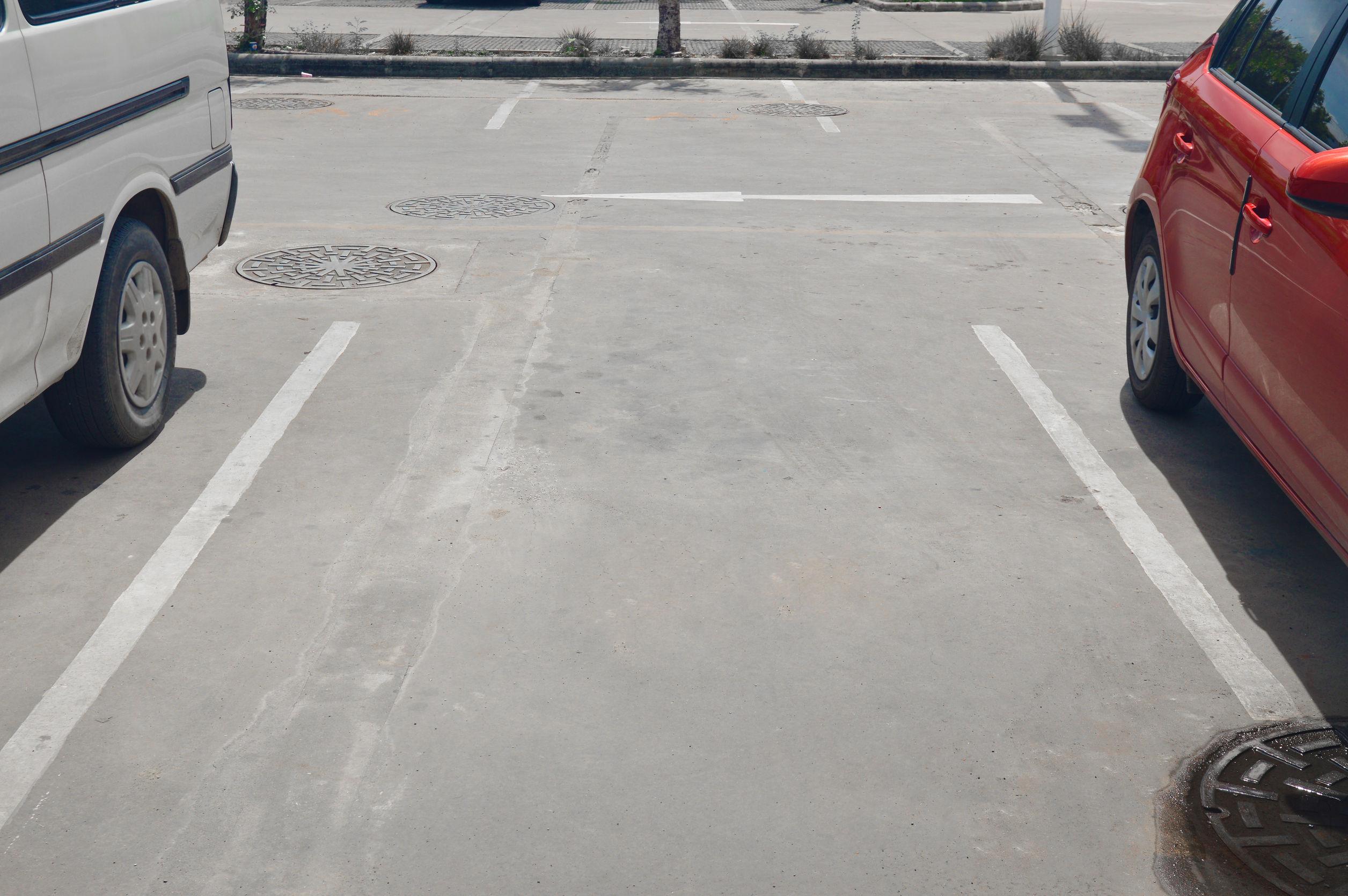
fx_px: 1740
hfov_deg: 42.4
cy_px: 448
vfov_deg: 28.9
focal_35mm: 46
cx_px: 674
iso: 100
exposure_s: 1/400
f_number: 8
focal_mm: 31
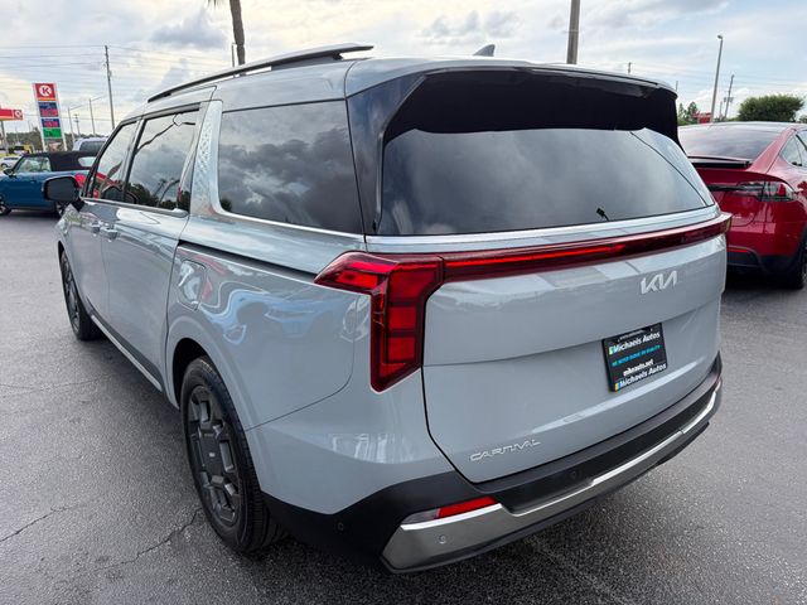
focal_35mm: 24
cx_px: 404
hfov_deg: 71.6
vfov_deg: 56.8
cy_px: 302
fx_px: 560
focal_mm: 6.76
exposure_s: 1/1464
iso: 100
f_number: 1.78
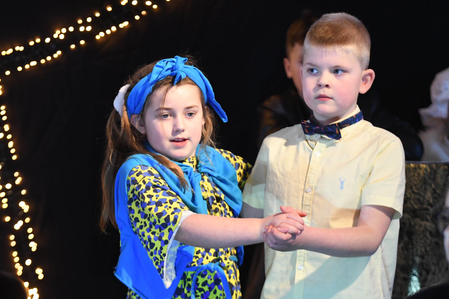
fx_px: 2532
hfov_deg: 10.1
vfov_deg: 6.8
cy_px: 159
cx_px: 220
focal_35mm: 203
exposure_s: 1/125
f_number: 4.5
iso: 2500
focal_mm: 116
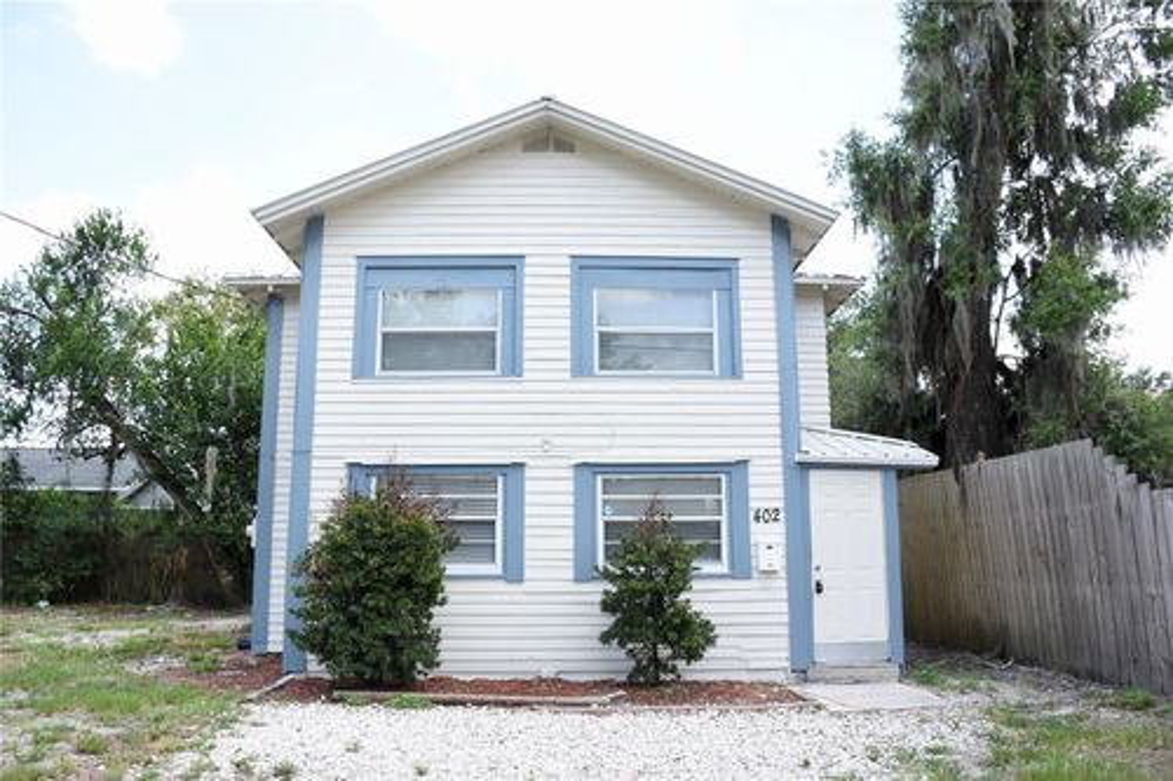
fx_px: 879
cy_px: 390
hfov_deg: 67.4
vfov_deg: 47.9
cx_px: 586
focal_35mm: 27
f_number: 6.3
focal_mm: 18
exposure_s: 1/160
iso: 100
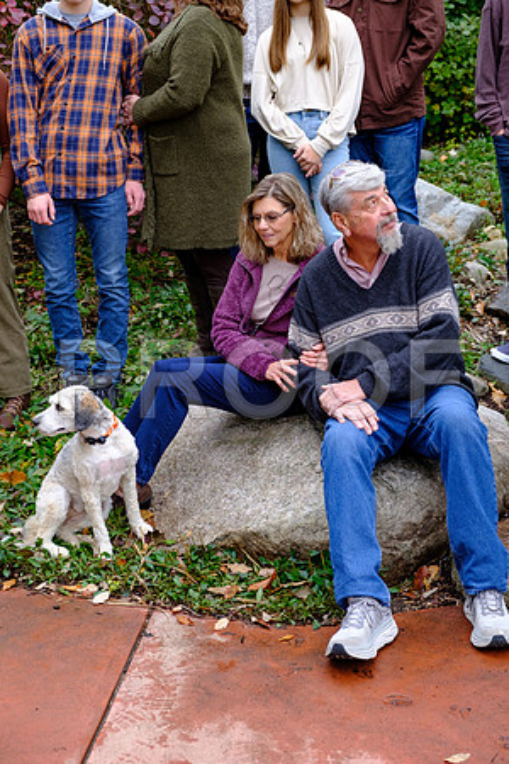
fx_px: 1188
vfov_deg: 35.6
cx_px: 254
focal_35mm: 56
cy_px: 382
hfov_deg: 24.2
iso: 400
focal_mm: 37.4
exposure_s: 1/160
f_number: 4
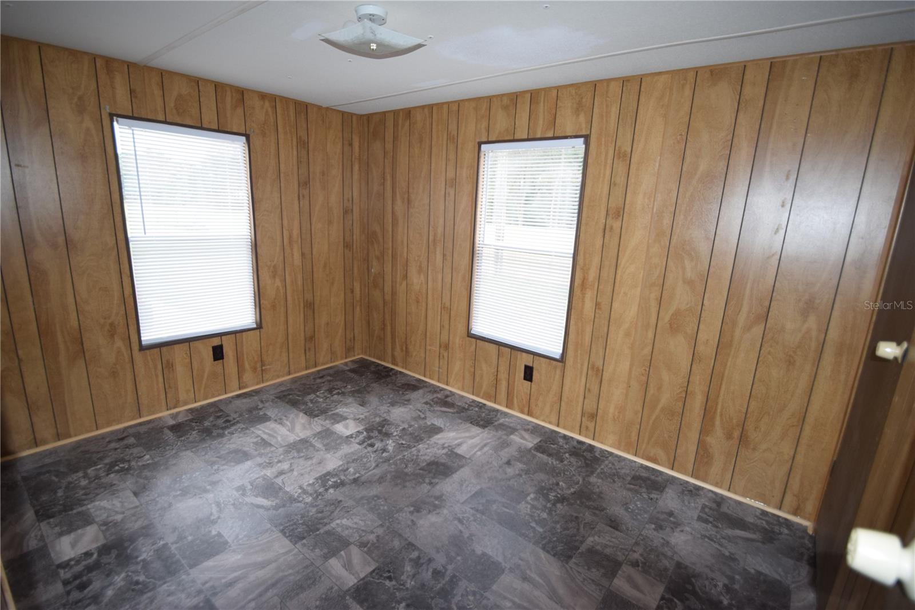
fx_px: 419
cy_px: 305
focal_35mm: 16
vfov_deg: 72.0
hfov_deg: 95.0
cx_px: 458
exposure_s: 1/80
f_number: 4.5
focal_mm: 11
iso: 800
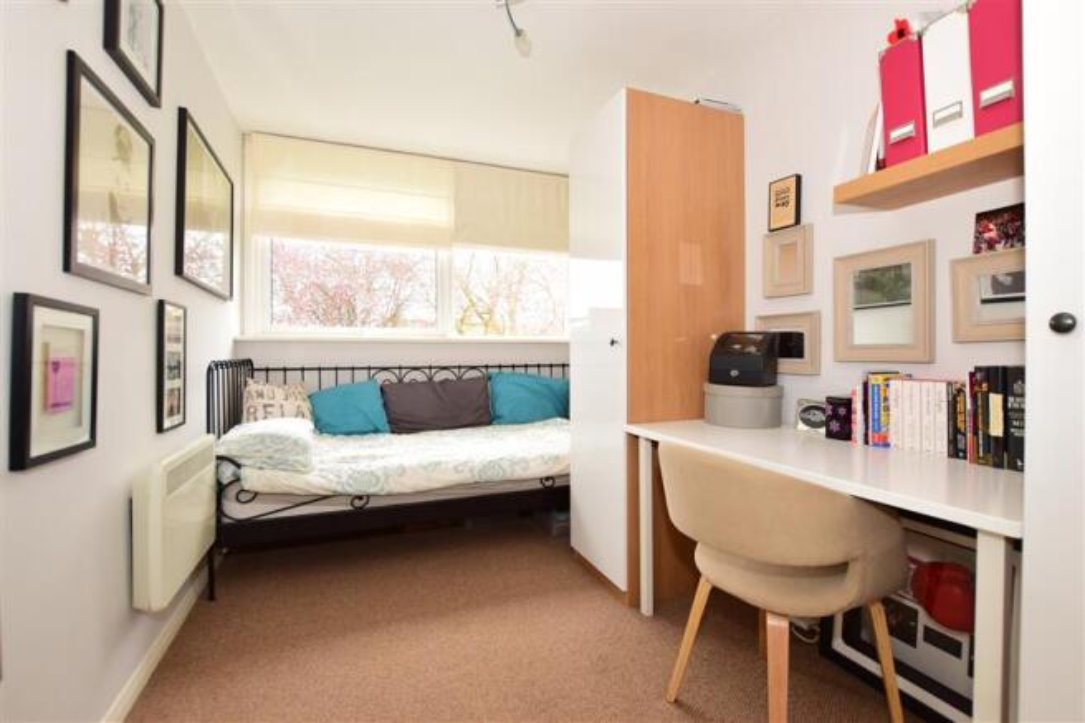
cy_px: 362
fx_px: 452
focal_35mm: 15
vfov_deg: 77.3
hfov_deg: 100.4
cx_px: 542
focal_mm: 10
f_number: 6.3
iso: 400
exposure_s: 1/60
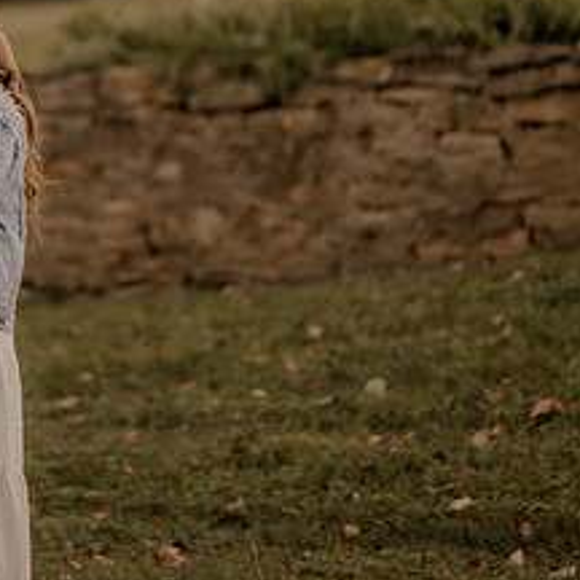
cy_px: 91
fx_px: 3678
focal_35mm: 194
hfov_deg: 9.0
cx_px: 30
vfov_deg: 9.0
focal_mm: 85
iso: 50
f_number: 1.4
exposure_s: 1/100
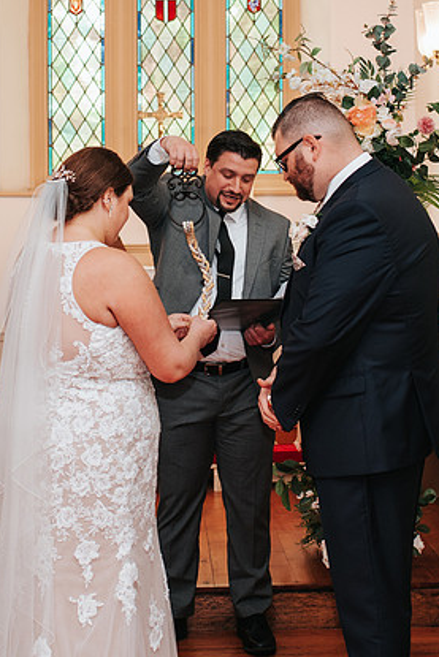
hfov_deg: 16.9
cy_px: 195
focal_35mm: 81
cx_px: 192
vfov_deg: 24.9
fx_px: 1480
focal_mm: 35
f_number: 2.8
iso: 900
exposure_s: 1/200
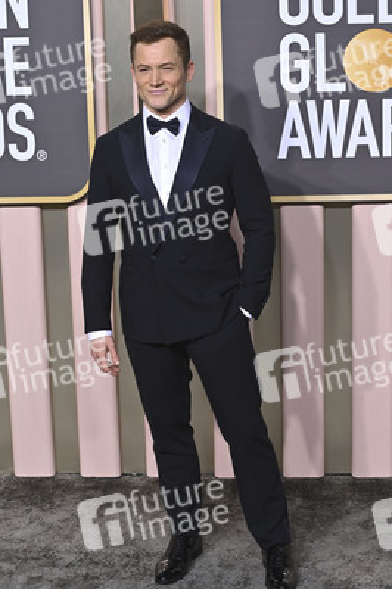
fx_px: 1342
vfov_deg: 24.8
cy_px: 294
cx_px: 196
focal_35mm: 82
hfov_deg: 16.6
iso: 800
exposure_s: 1/400
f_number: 8
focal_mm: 82
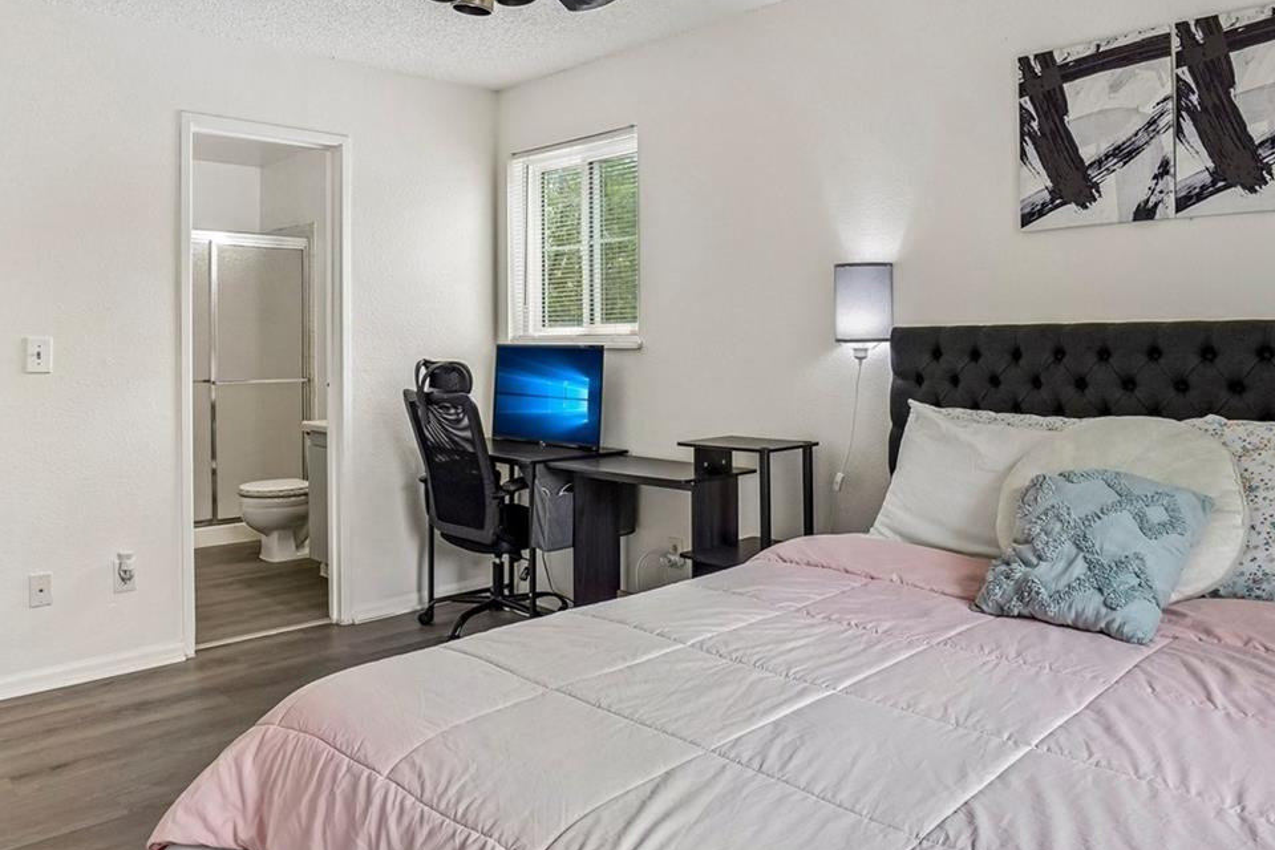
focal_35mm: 25
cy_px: 341
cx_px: 648
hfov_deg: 71.5
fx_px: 885
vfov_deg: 51.0
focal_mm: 10
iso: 400
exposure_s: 1/30
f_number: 8
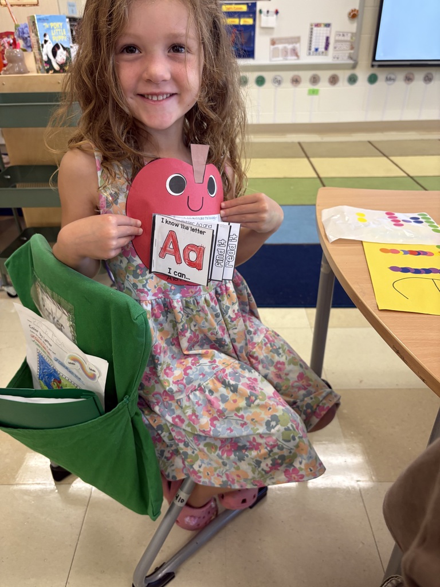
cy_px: 294
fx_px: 441
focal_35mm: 26
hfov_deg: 53.1
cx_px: 220
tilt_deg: -30.4
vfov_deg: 67.3
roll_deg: +1.9
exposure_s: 1/60
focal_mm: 5.96
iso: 200
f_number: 1.6
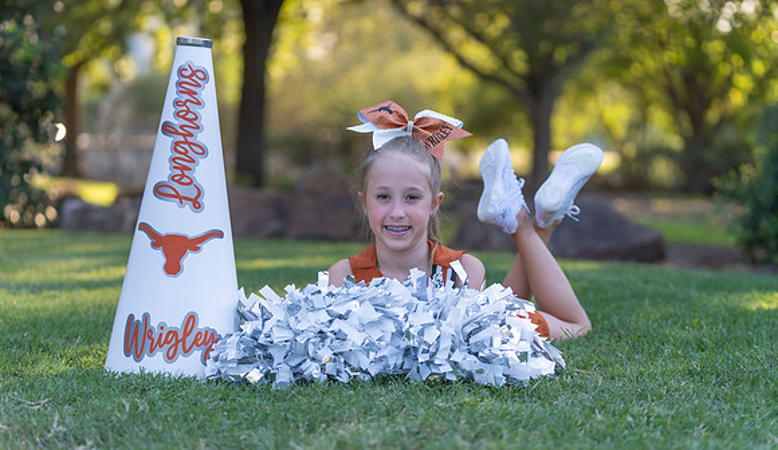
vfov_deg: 13.2
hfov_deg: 22.5
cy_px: 225
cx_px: 395
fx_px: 1953
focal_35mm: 94
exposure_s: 1/320
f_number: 2.8
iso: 200
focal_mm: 83
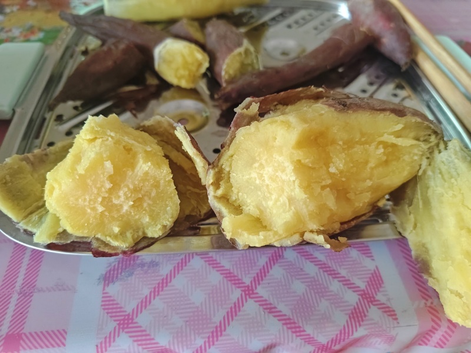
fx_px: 313
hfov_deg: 73.9
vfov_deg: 58.9
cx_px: 236
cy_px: 176
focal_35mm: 23
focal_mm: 5.56
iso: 4146
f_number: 1.88
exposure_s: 1/436
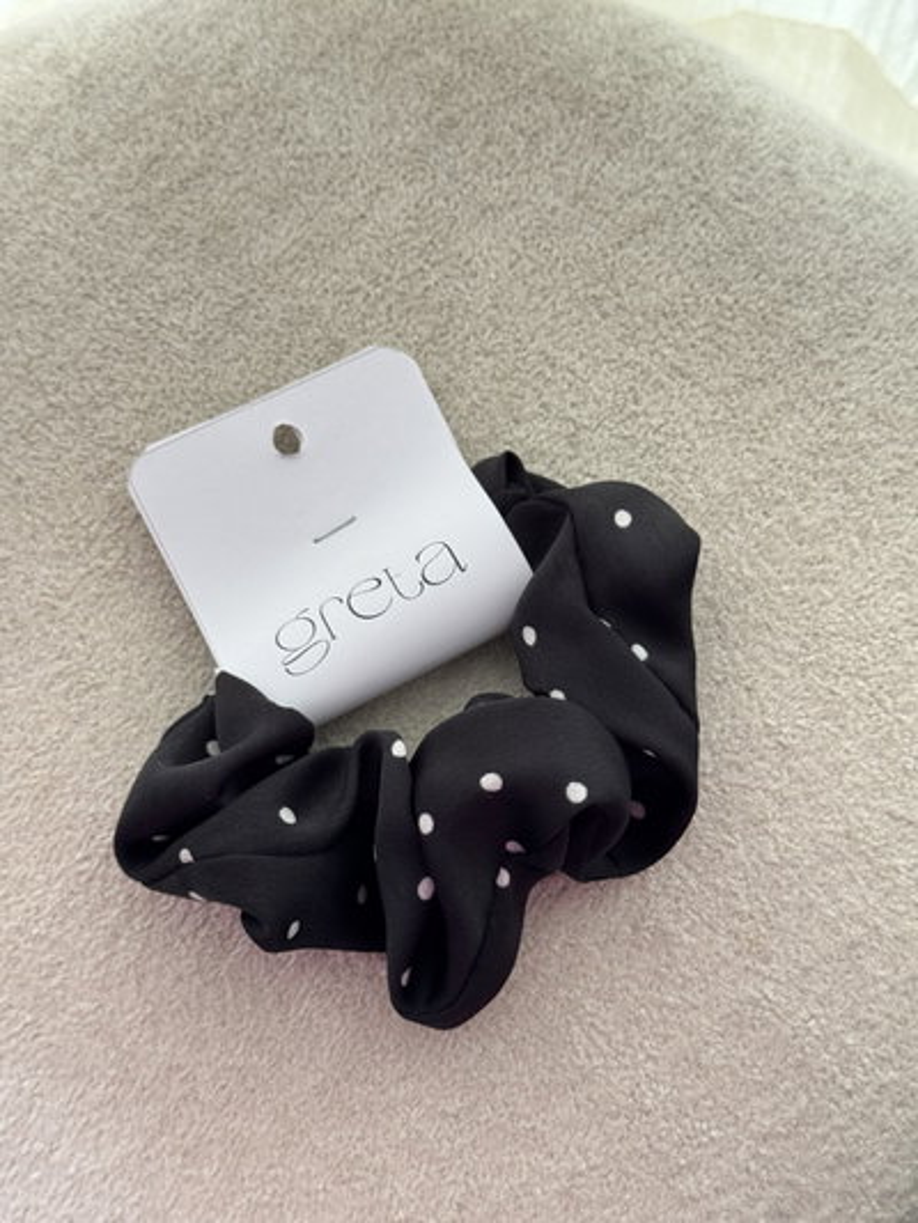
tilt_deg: -78.1
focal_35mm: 48
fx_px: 1697
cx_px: 459
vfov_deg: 39.6
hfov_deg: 30.3
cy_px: 612
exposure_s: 1/69
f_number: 1.78
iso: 100
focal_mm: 6.76
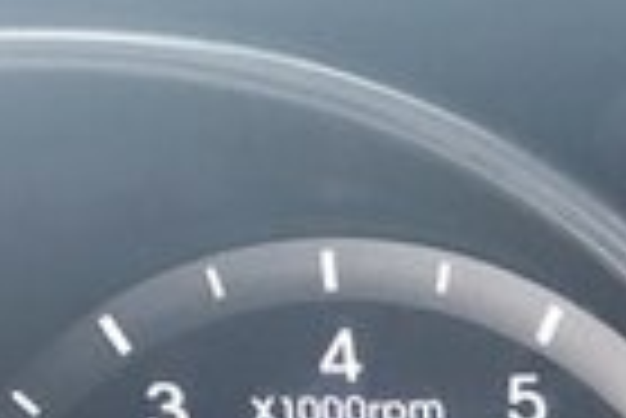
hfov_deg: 14.2
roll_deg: +0.5
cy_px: 852
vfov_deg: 9.3
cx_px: 820
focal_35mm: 138
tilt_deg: -25.8
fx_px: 2402
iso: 40
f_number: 1.8
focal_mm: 3.99
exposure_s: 1/31
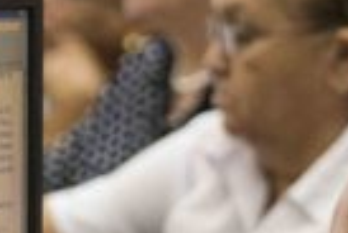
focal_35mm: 469
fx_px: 4544
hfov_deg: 4.4
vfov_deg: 2.9
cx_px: 201
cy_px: 280
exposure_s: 1/320
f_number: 2.8
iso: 4000
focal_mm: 92
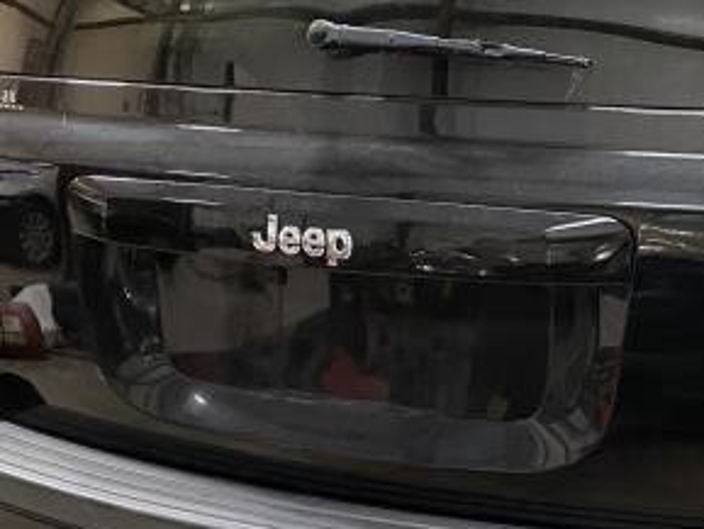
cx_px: 702
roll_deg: +0.1
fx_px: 1465
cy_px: 219
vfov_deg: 20.4
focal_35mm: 72
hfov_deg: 25.7
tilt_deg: -10.6
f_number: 1.8
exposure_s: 1/40
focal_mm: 4.25
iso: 320
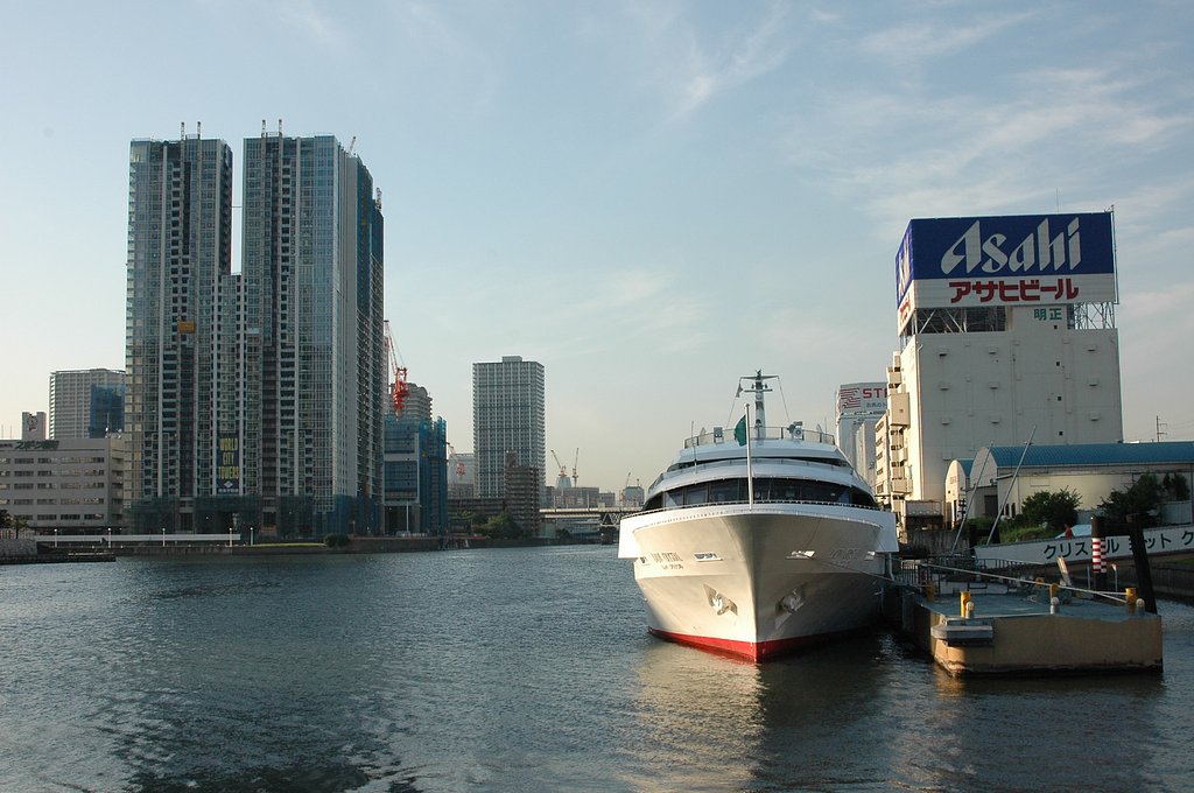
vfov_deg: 31.8
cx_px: 597
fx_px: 1391
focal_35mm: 42
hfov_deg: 46.5
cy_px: 396
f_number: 9
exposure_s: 1/320
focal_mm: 28
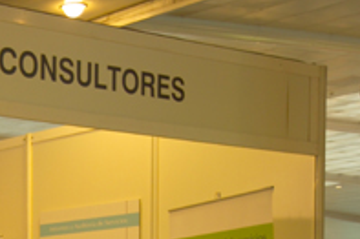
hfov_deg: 15.7
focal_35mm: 122
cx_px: -155
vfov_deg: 10.8
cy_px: 356
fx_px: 1219
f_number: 4.8
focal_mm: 40
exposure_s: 1/15
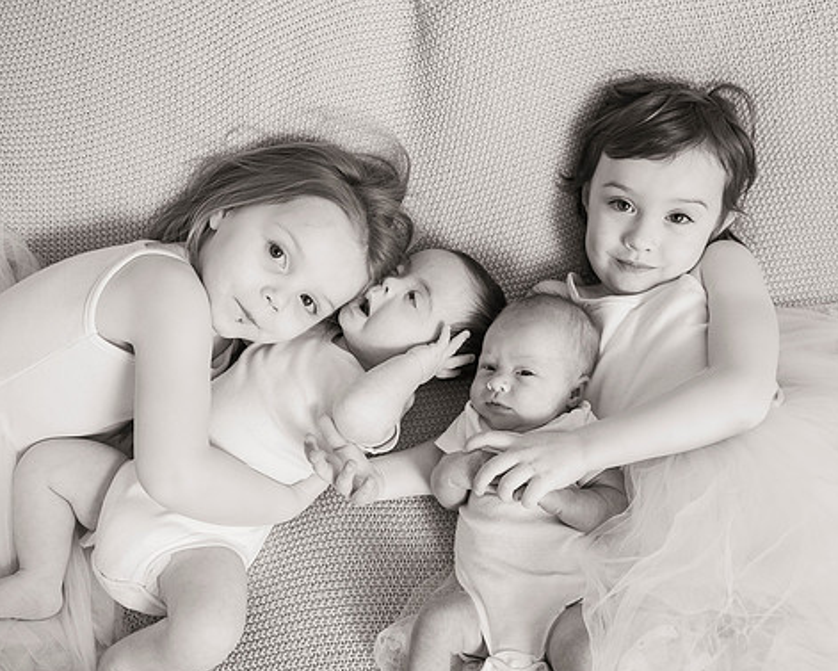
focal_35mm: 33
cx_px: 408
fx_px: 819
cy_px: 320
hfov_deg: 54.2
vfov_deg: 44.5
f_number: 3.5
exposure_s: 1/125
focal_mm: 27
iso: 200
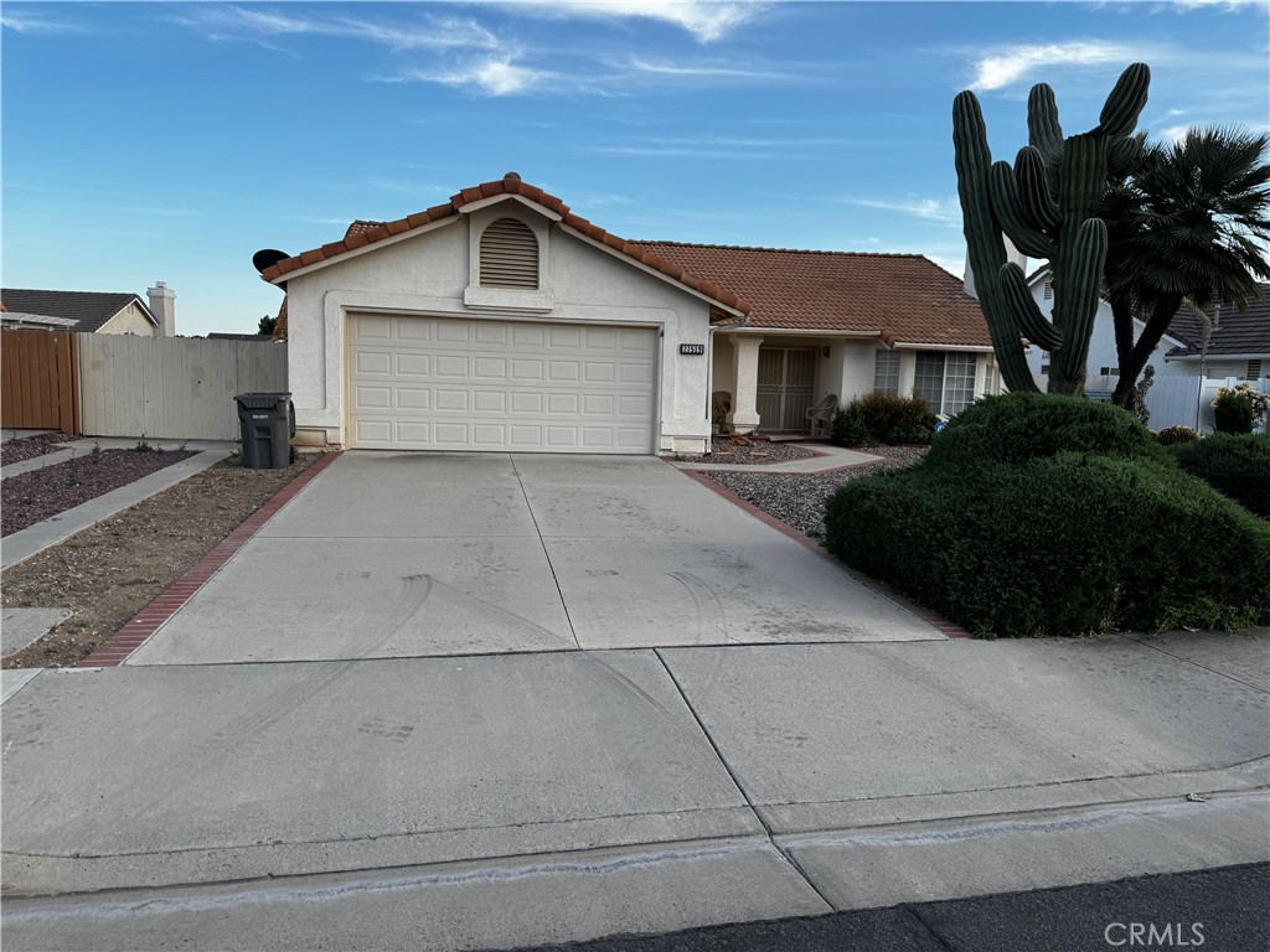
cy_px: 476
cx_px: 635
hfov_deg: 71.6
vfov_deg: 56.8
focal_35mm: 24
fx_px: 881
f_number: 1.78
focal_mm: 6.76
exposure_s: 1/1010
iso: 80
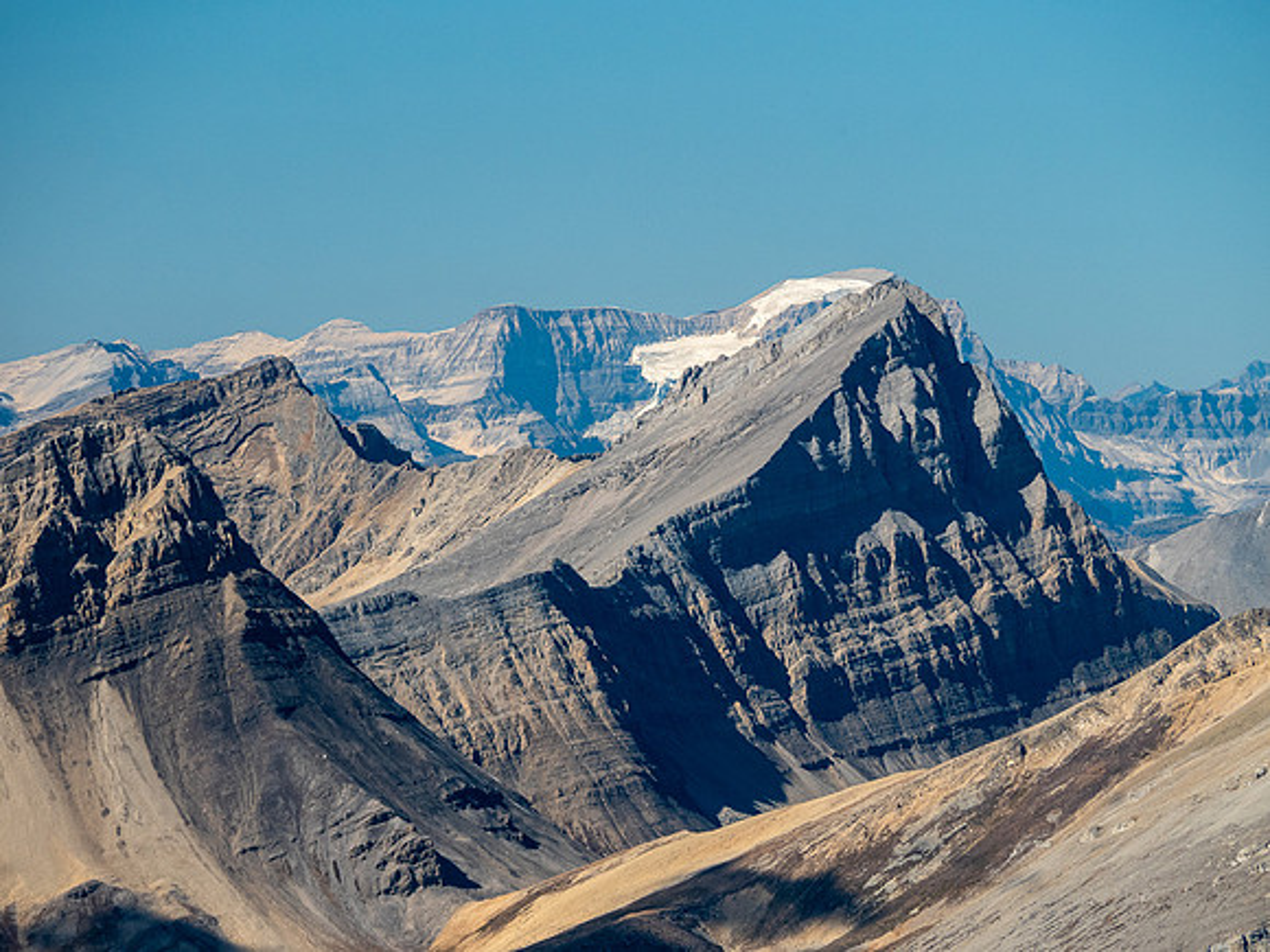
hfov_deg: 6.6
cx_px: 635
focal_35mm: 300
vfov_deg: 5.0
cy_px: 476
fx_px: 11006
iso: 250
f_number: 8
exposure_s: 1/320
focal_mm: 150
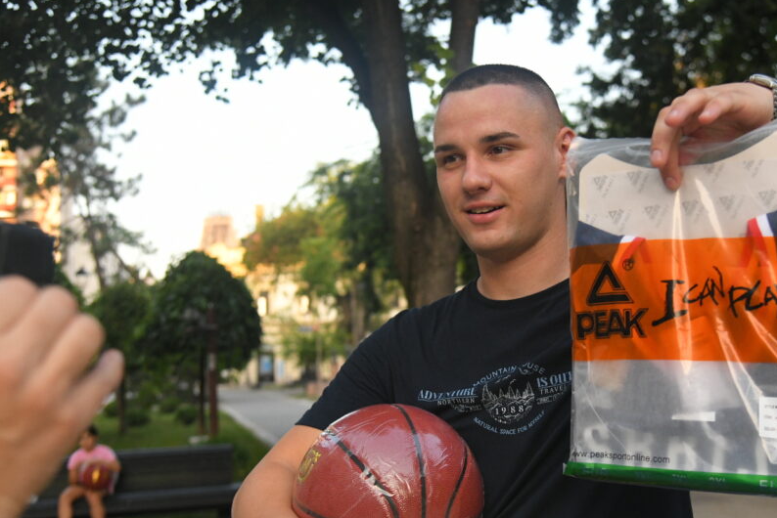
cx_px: 484
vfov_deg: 27.5
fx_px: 1058
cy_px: 243
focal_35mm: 49
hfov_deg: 40.1
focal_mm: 38
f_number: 4
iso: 3200
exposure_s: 1/2000
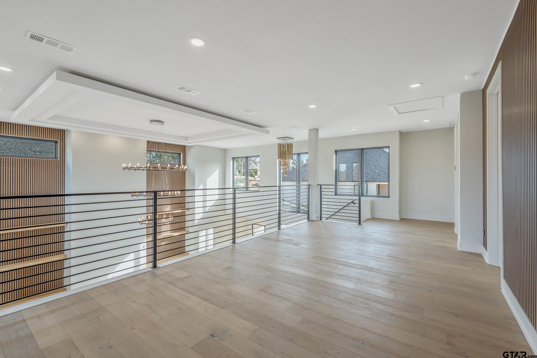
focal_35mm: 16
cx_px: 268
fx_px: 239
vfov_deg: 73.8
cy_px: 179
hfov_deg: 96.7
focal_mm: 16
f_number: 8
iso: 800
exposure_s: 1/125
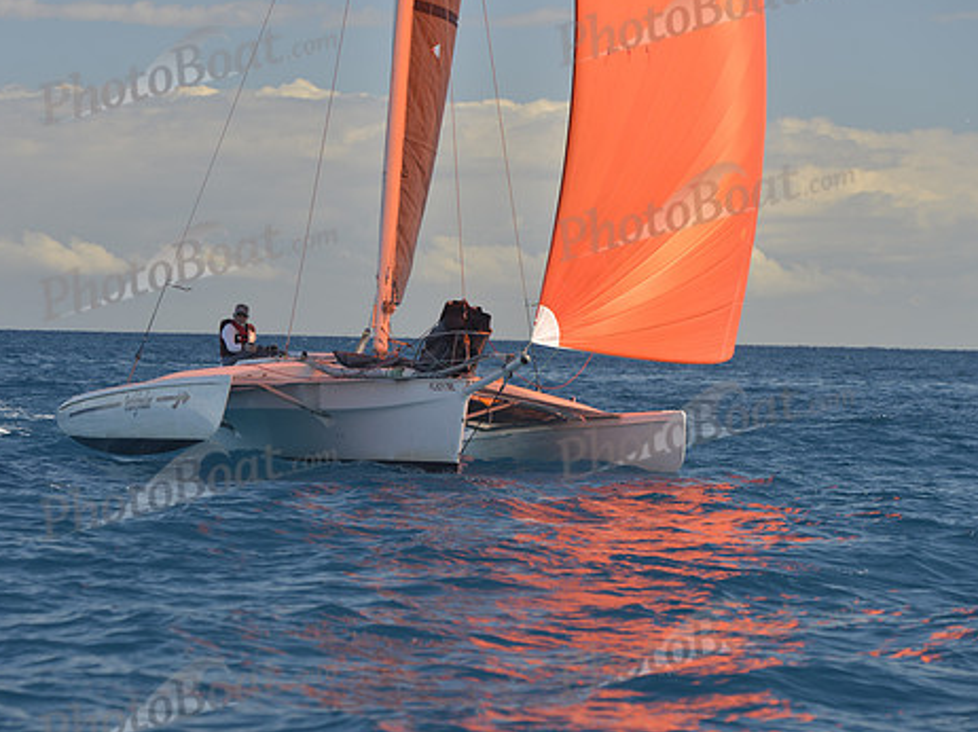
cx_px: 449
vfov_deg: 10.2
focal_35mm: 145
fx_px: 4095
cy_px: 346
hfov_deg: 13.6
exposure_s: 1/640
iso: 200
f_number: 5.6
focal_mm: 120
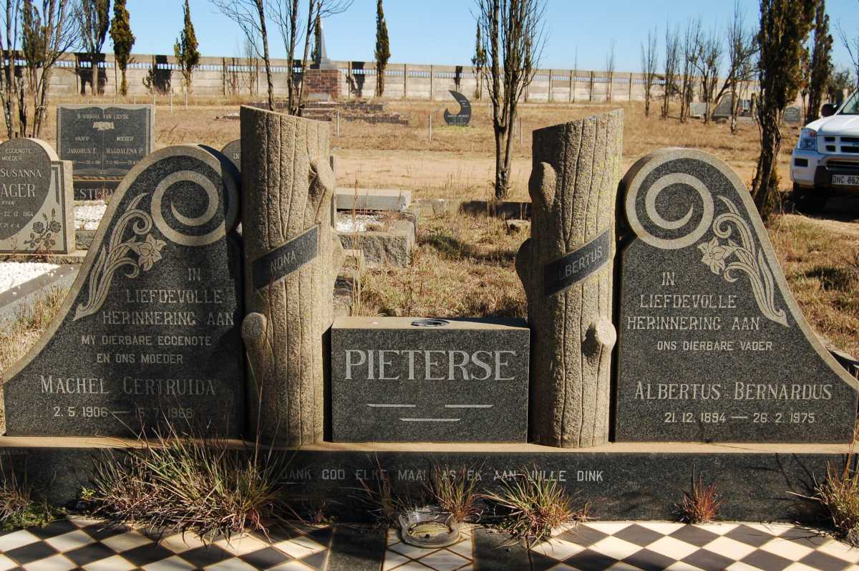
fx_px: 1001
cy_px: 286
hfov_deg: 46.4
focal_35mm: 42
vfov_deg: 31.8
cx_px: 430
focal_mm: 28
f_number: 6.3
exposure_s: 1/400
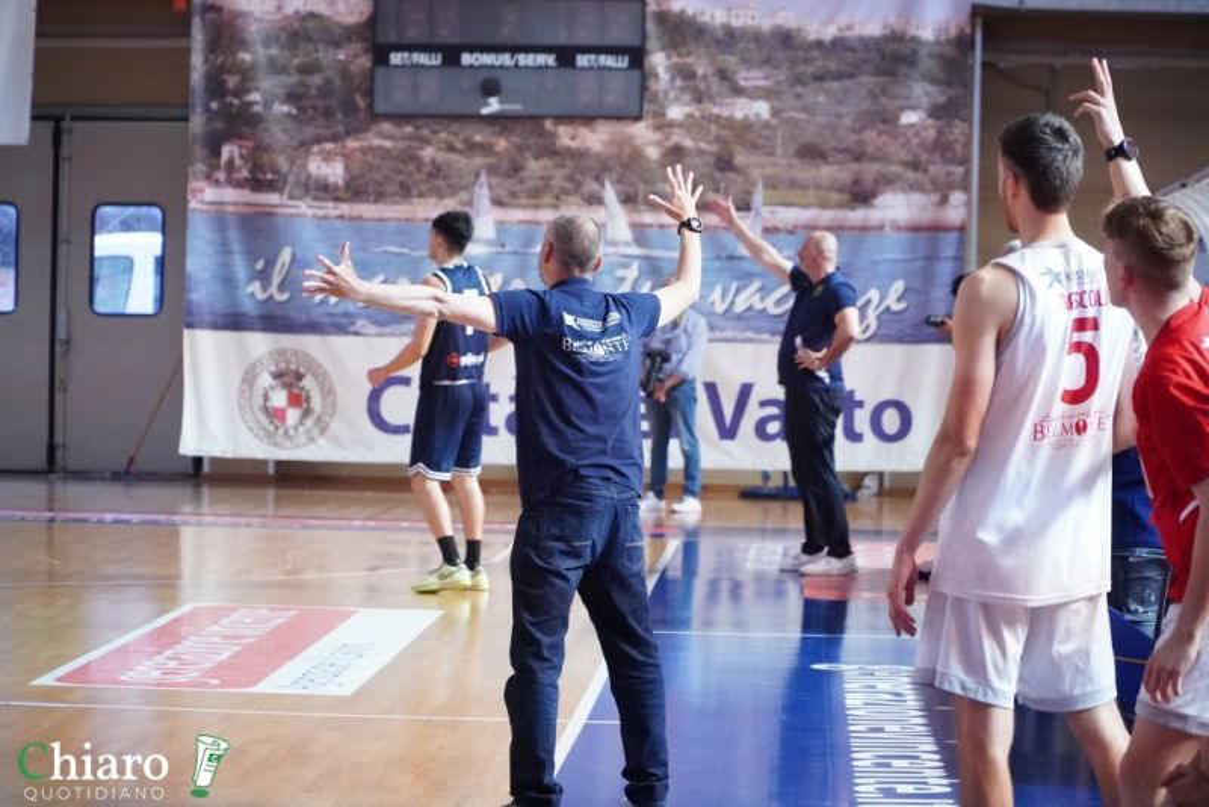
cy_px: 404
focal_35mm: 136
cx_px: 604
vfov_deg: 10.1
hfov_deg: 15.0
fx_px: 4586
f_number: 4
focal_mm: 91
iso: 5000
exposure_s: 1/640
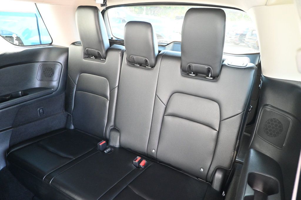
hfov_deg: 73.8
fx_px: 201
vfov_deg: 53.1
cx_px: 150
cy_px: 100
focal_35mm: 24
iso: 3600
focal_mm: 16
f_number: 3.5
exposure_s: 1/60
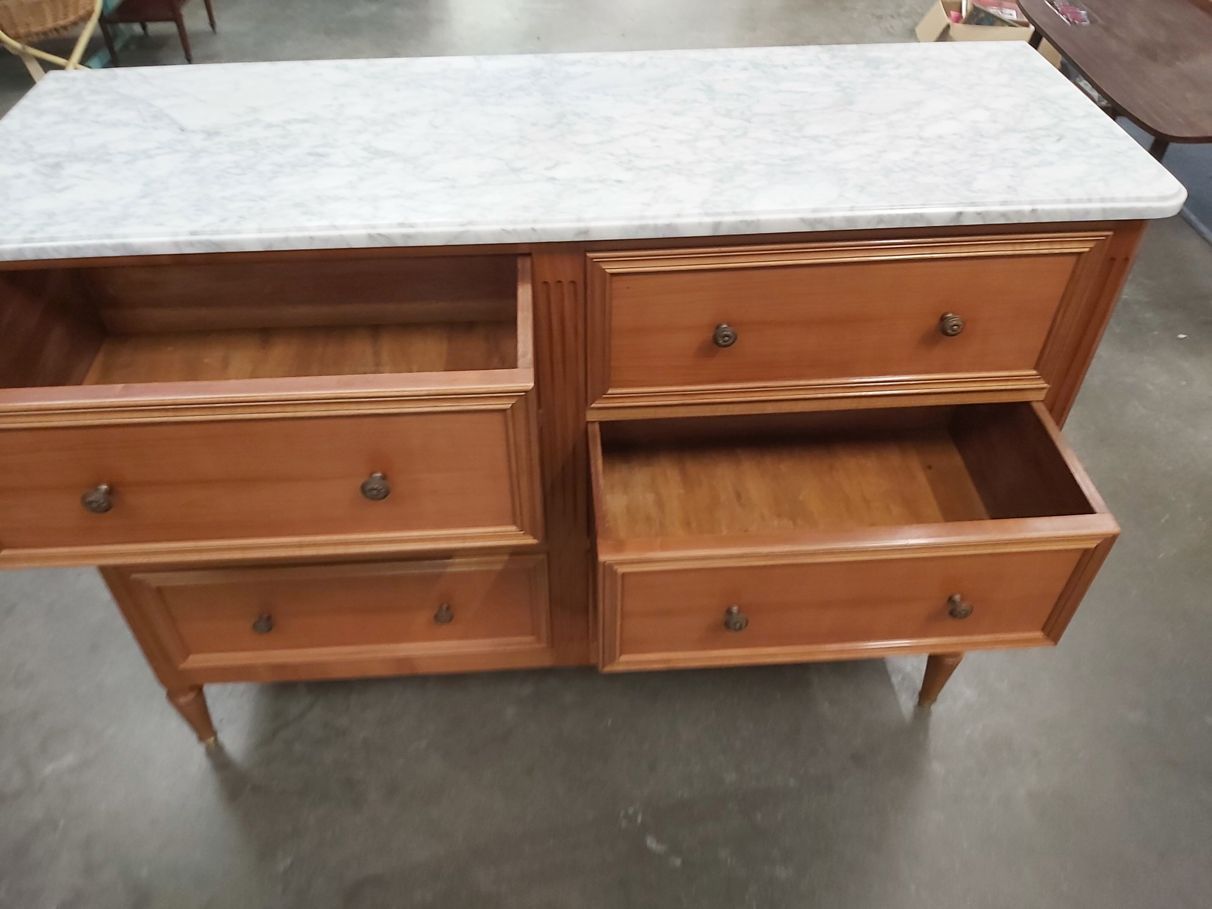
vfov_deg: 53.1
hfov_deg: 67.3
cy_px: 454
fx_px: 910
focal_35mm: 26
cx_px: 606
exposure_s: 1/50
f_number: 1.7
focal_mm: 3.92
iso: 250
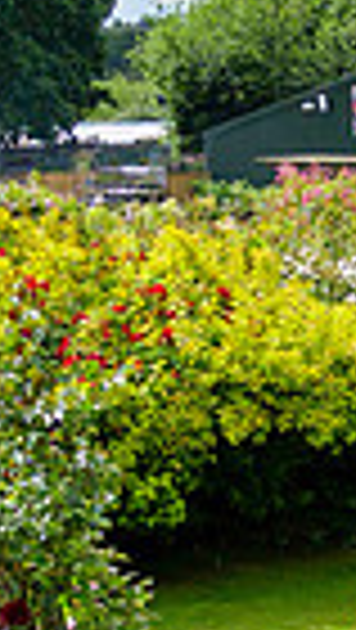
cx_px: 924
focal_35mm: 131
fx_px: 2193
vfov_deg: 16.1
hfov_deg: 8.3
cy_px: 623
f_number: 2.5
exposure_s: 1/1600
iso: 200
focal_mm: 14
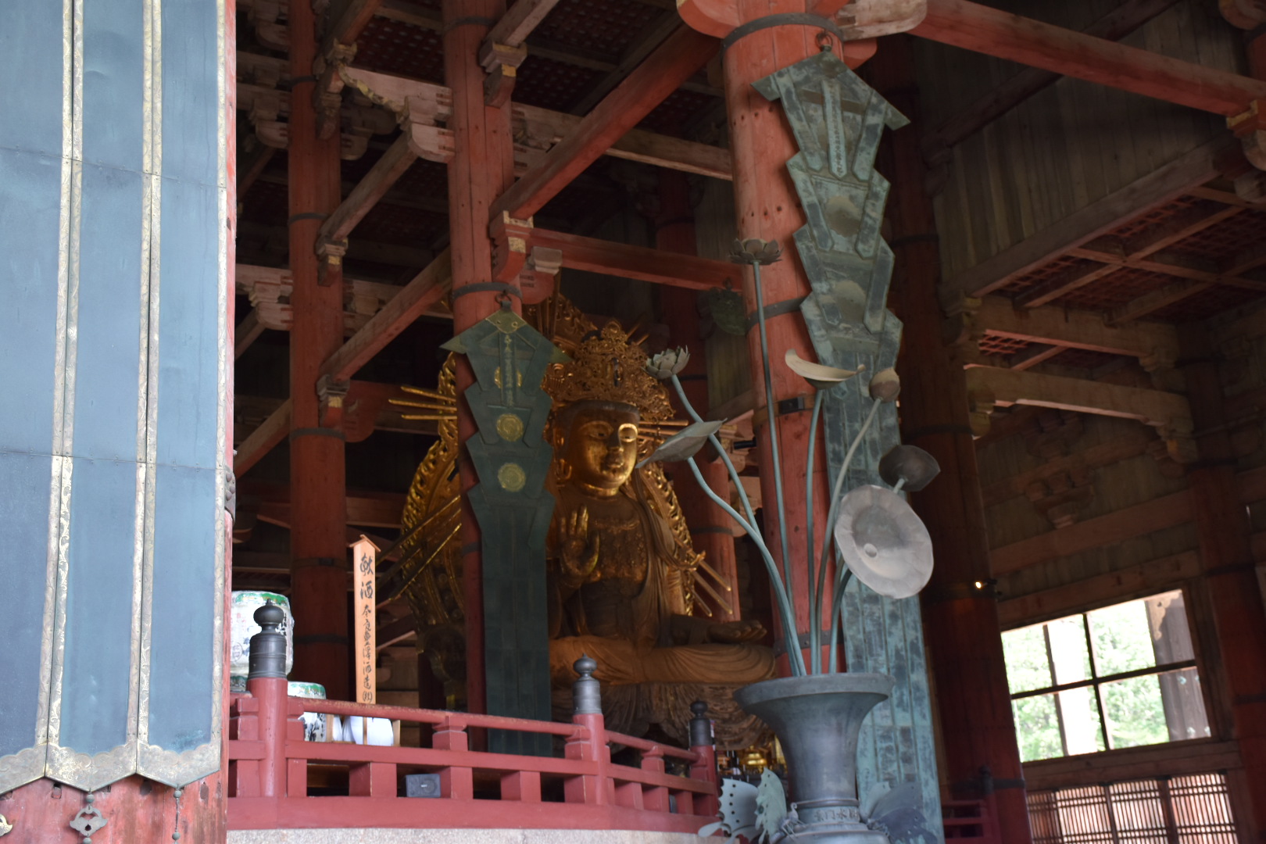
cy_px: 422
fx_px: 1582
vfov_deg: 29.9
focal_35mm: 45
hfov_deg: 43.6
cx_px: 633
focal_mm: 30
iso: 500
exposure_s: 1/60
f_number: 4
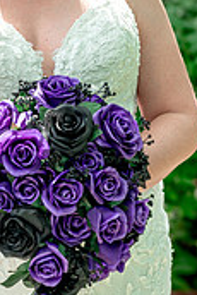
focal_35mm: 183
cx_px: 65
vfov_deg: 11.2
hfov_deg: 7.5
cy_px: 57
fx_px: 1499
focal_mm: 70
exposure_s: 1/400
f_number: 2.8
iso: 125
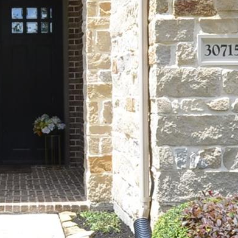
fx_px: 570
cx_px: 32
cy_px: 87
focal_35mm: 73
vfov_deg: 23.5
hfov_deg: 23.1
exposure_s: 1/320
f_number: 9
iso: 320
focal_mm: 11
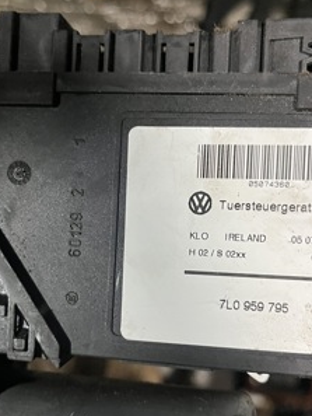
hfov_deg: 34.4
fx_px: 504
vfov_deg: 44.7
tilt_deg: -52.7
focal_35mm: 42
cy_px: 233
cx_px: 144
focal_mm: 5.1
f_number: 1.6
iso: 500
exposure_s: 1/60
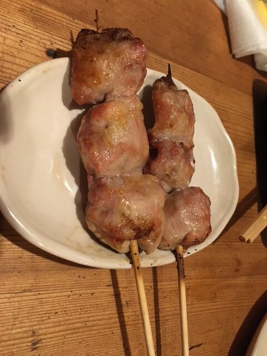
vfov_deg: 61.7
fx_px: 298
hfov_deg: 48.2
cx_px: 134
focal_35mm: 29
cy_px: 178
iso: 250
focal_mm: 4.15
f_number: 2.2
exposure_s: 1/15
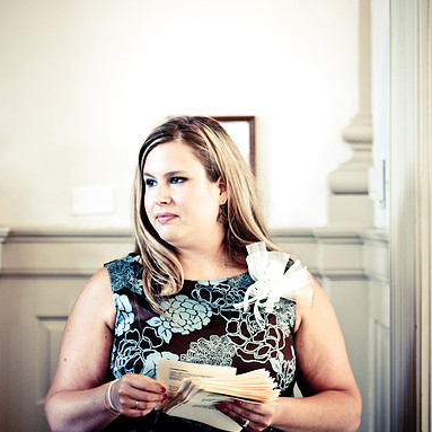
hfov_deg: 12.9
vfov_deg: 12.9
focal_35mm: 135
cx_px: 185
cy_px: 216
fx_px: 1906
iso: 200
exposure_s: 1/20
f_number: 2.8
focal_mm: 70
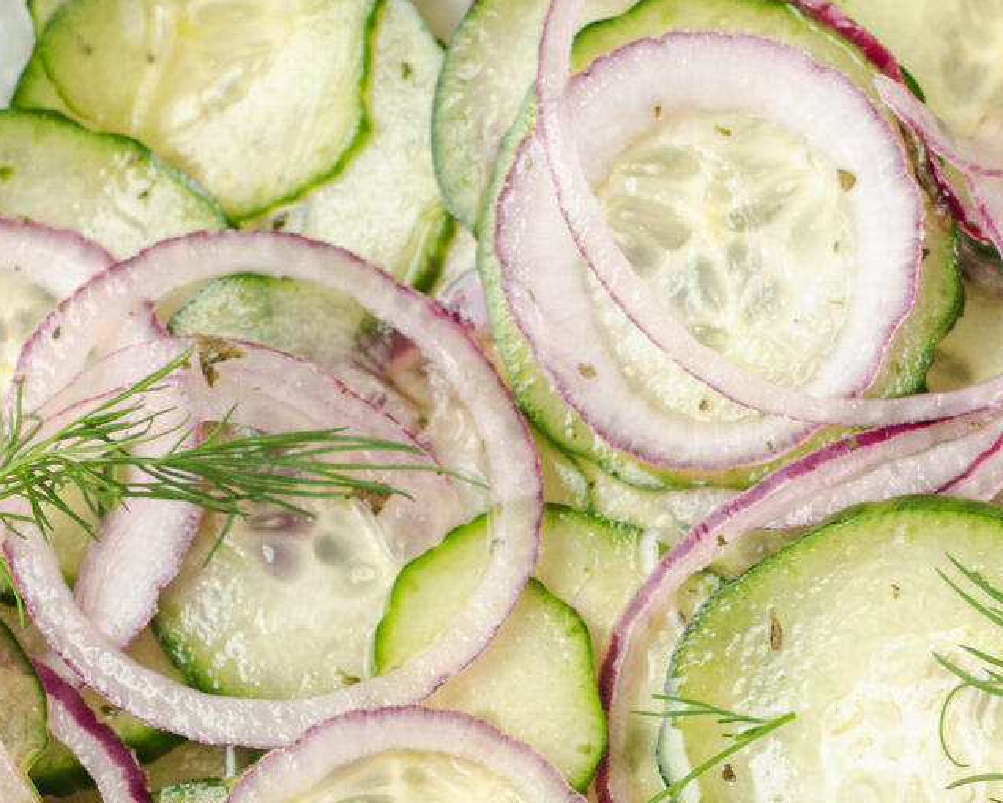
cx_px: 646
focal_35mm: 189
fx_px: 5611
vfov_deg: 8.1
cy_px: 980
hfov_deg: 10.2
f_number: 5.6
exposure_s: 1/20
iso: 250
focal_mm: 50
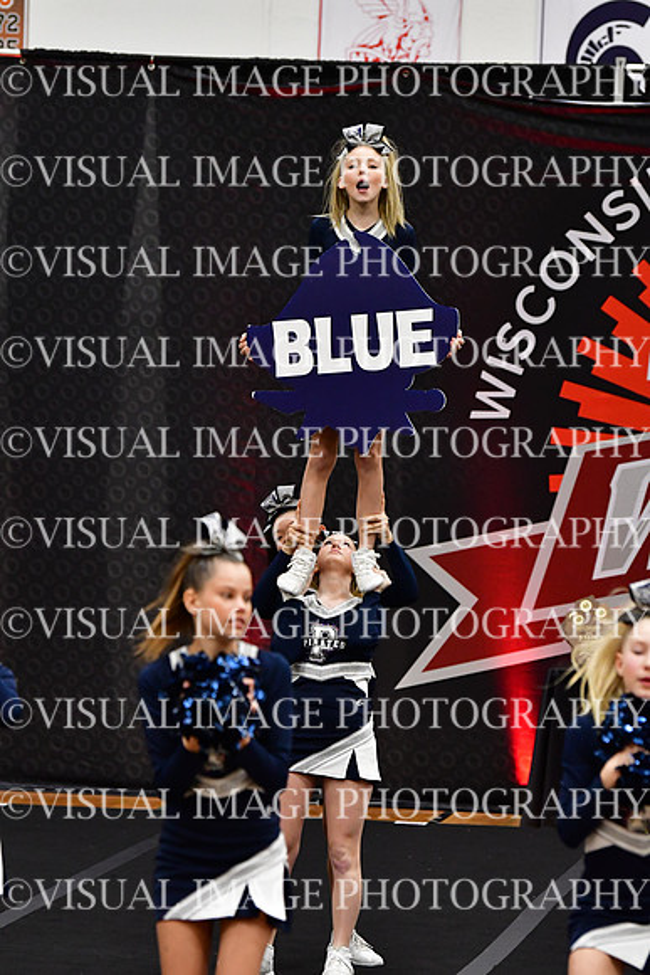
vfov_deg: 10.2
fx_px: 5467
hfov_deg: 6.8
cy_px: 488
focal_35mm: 202
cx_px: 325
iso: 4000
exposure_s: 1/500
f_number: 3.5
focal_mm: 135
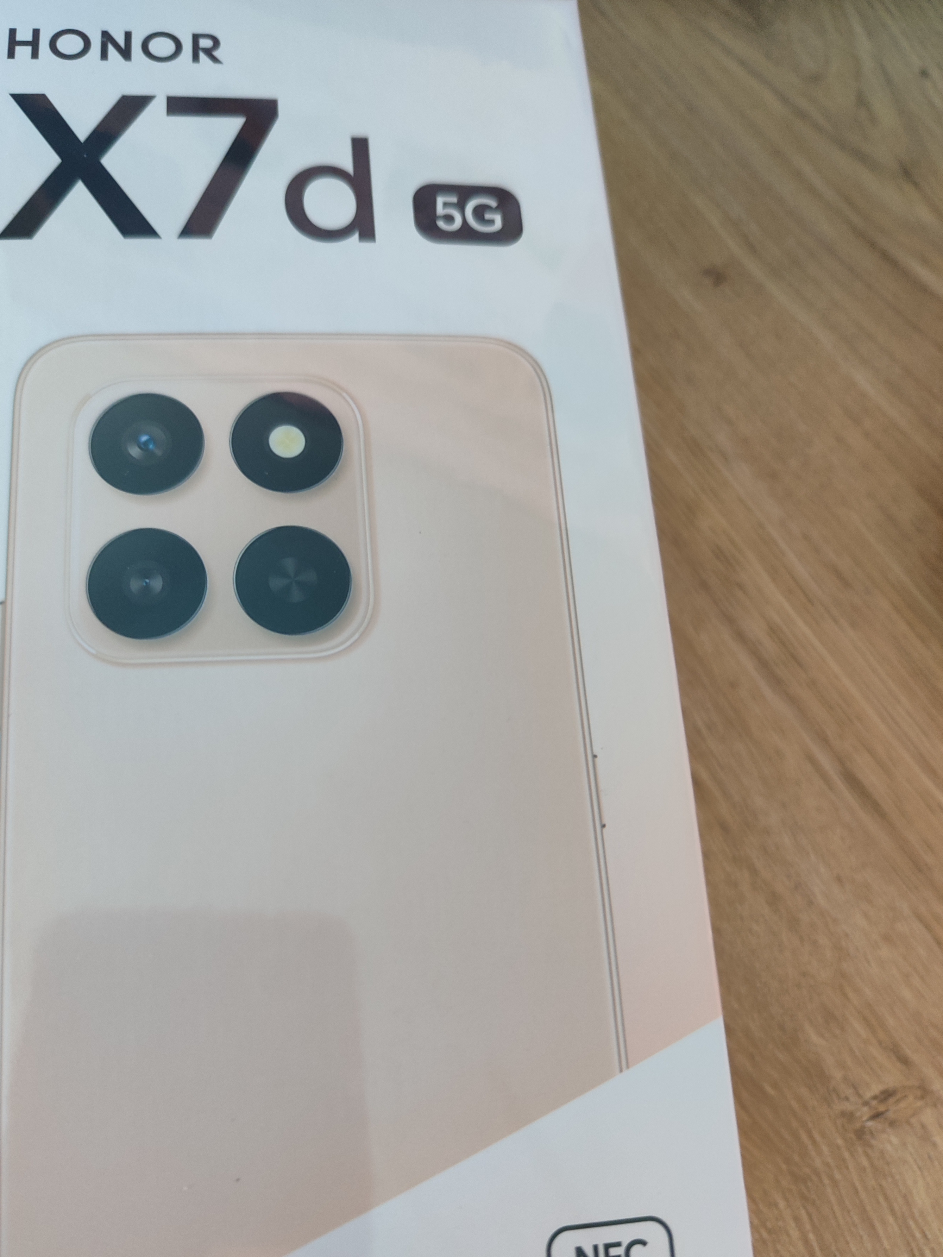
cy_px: 679
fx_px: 1017
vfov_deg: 63.3
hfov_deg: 49.7
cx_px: 419
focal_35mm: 28
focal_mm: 5.95
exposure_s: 1/50
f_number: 1.89
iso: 855
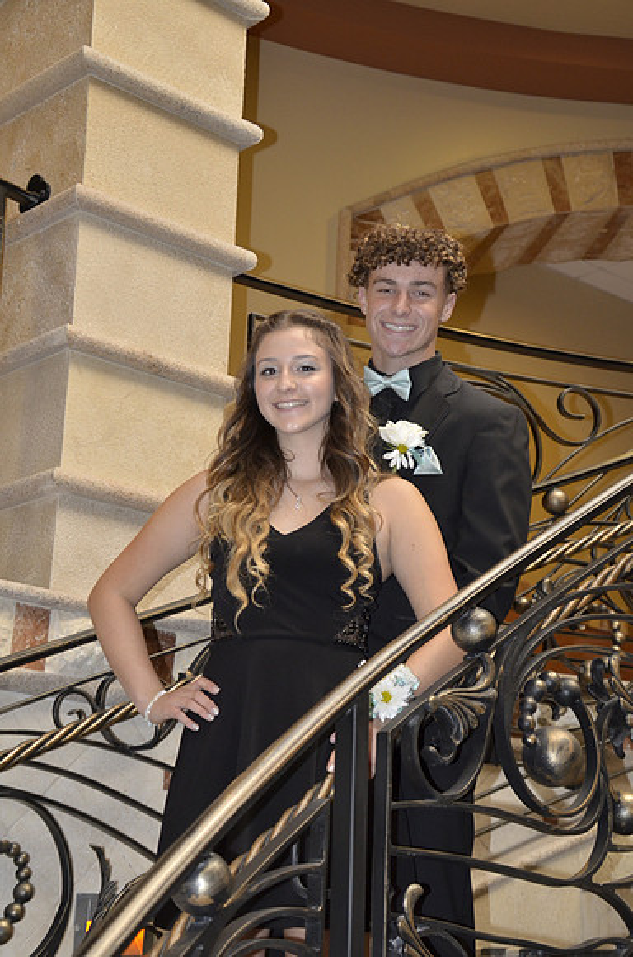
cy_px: 478
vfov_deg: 30.6
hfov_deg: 20.5
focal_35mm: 66
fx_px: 1749
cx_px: 316
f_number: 4.2
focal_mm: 44
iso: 800
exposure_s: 1/30
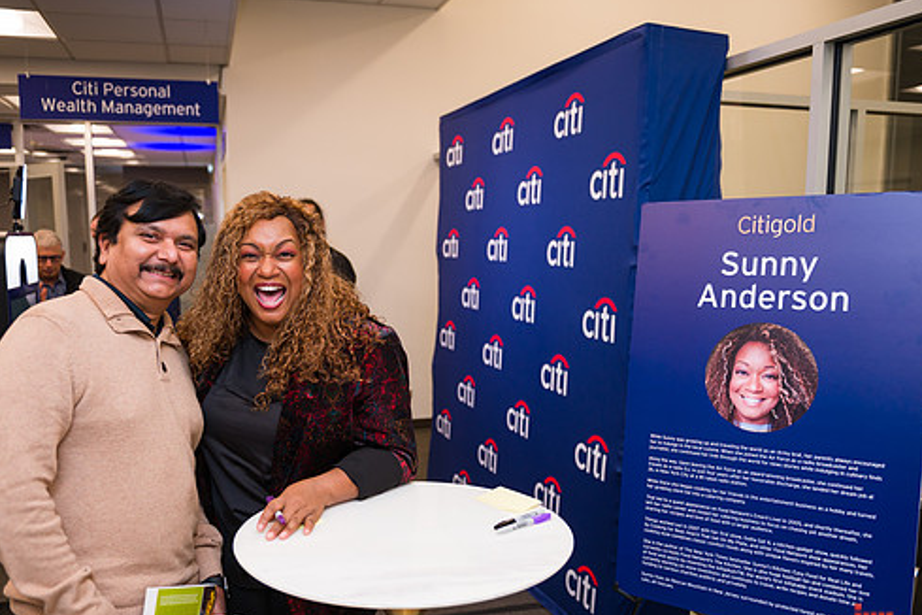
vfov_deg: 41.1
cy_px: 338
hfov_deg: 58.7
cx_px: 441
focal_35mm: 32
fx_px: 819
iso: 400
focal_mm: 27
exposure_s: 1/160
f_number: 3.2
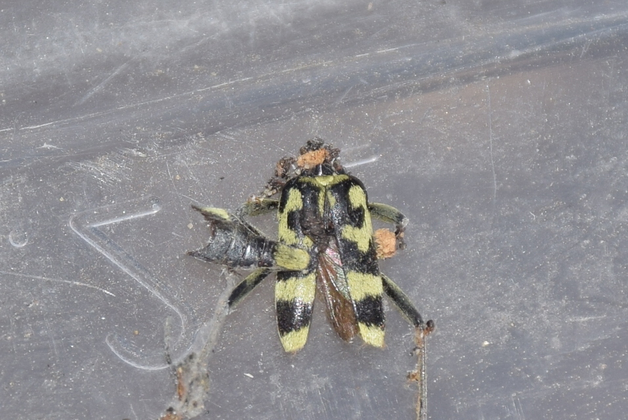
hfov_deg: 9.8
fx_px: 3667
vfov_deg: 6.6
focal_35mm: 210
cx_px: 314
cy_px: 210
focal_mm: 140
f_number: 10
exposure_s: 1/160
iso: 100
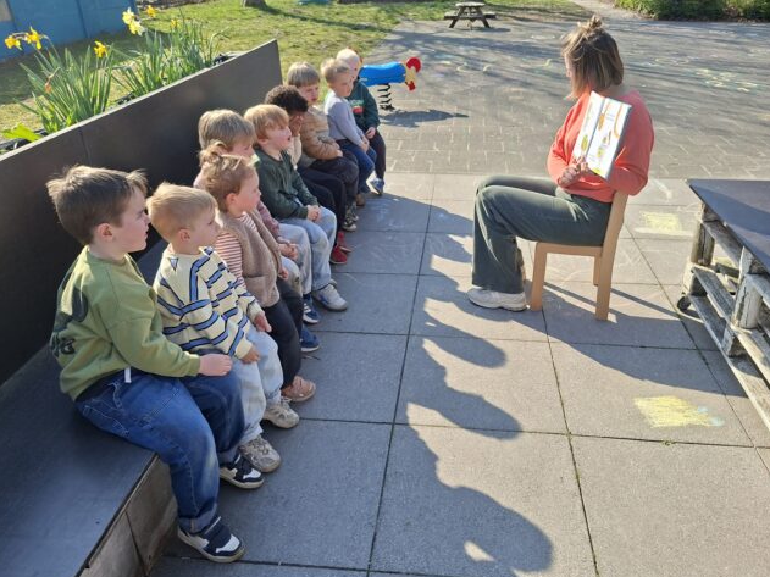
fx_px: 623
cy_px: 253
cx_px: 386
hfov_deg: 63.5
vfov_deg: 49.6
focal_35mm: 28
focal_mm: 5.54
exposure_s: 1/1134
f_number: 1.8
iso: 50
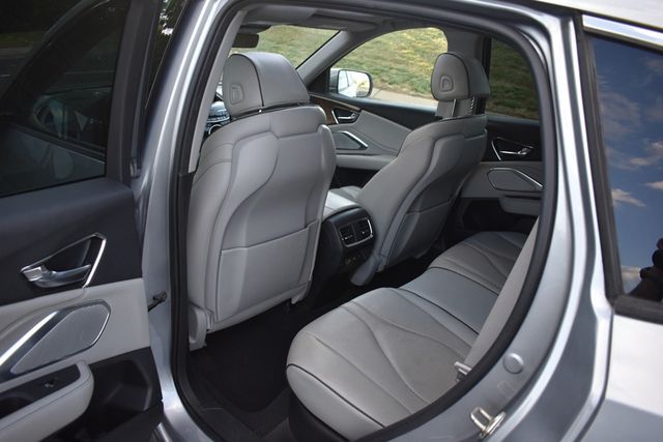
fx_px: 497
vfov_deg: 48.0
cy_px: 221
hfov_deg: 67.4
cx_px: 332
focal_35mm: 27
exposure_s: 1/250
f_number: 3.5
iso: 450
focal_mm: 18
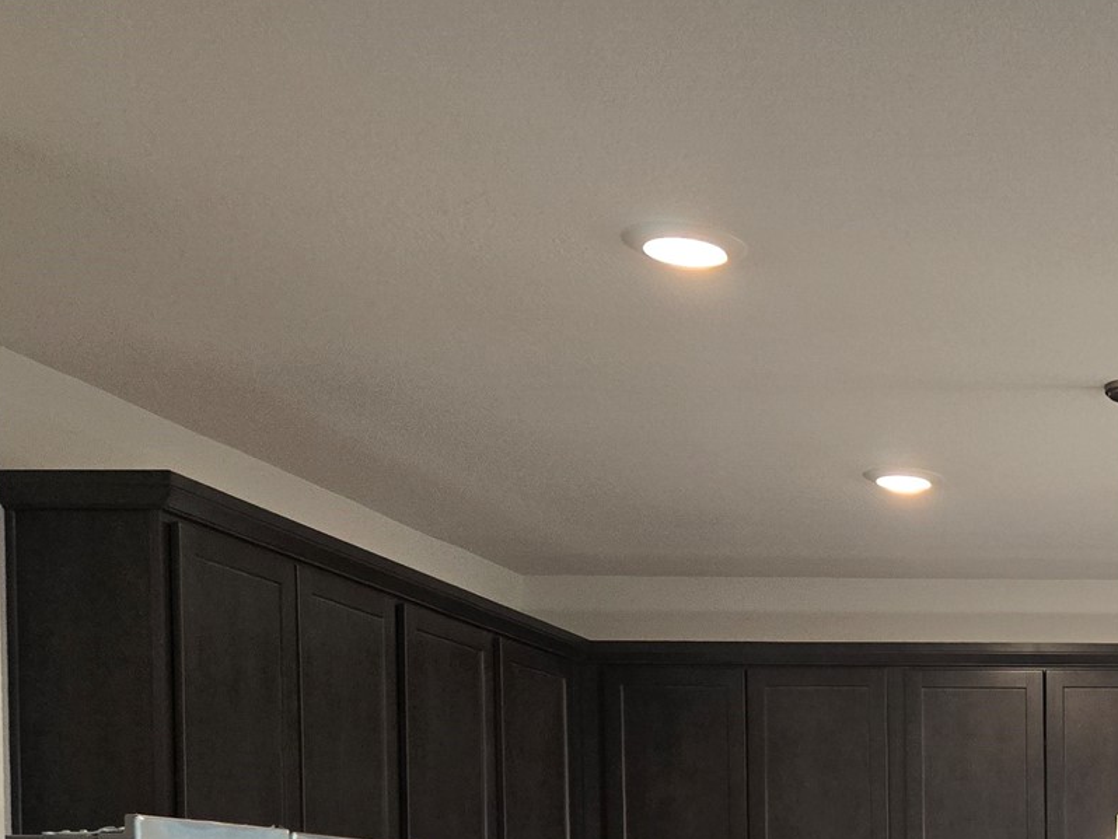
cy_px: 992
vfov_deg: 22.9
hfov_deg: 28.9
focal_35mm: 59
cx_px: 1292
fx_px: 1906
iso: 160
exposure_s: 1/120
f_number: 1.8
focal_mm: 5.4
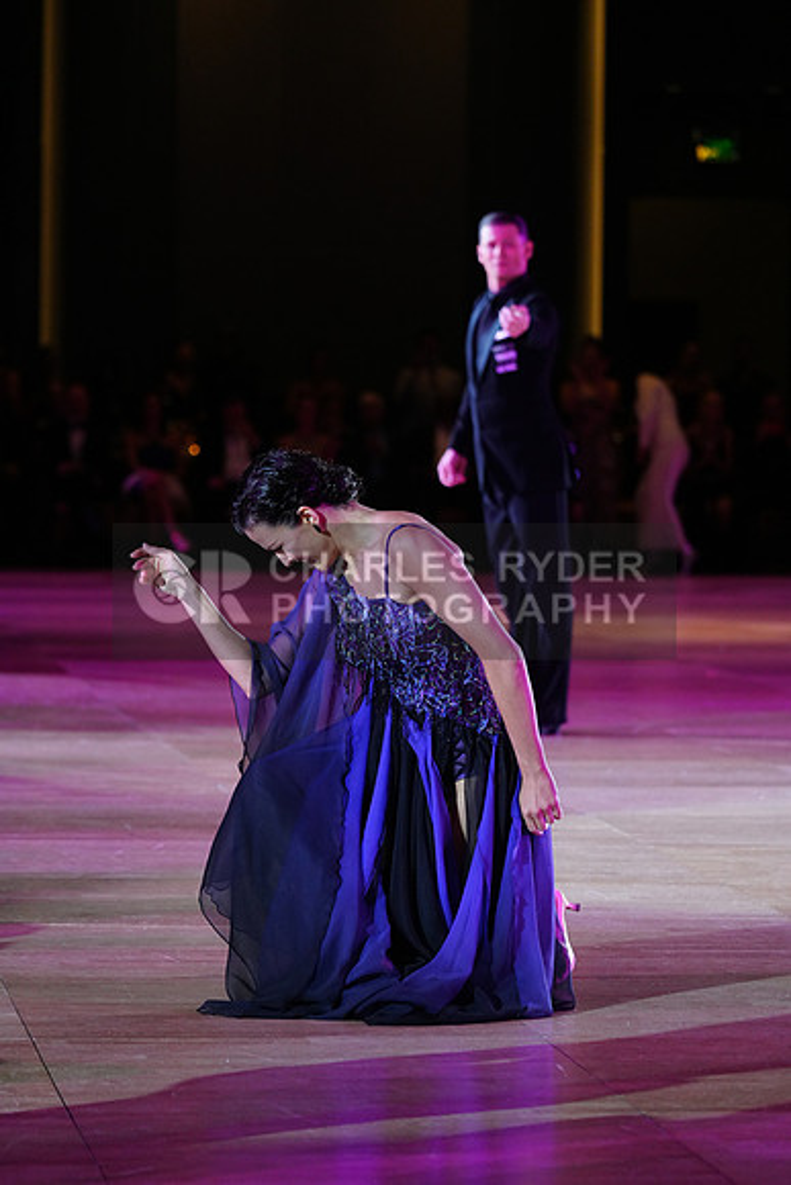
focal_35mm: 143
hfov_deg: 9.6
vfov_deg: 14.3
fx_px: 4710
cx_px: 396
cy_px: 592
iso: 2500
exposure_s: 1/400
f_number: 4
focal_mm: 143
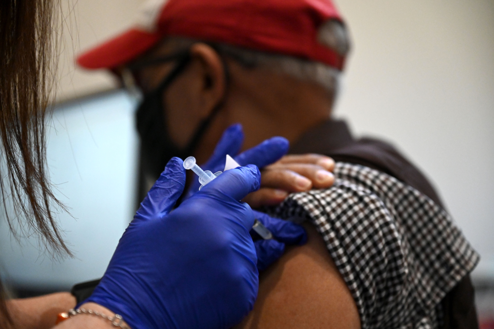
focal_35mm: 70
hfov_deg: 28.9
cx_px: 247
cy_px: 164
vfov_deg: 19.4
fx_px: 960
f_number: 2.8
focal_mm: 70
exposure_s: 1/500
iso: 6400
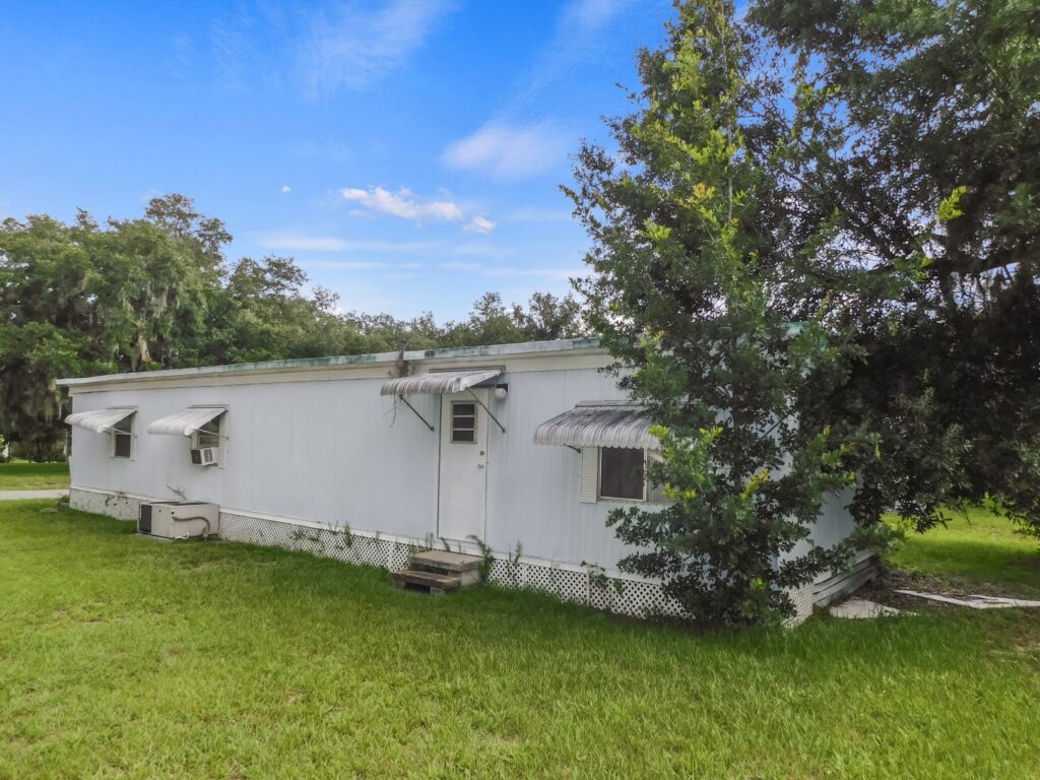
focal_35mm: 23
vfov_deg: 58.9
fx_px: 691
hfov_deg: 73.9
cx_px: 520
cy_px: 390
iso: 125
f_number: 3
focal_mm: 4
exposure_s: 1/640
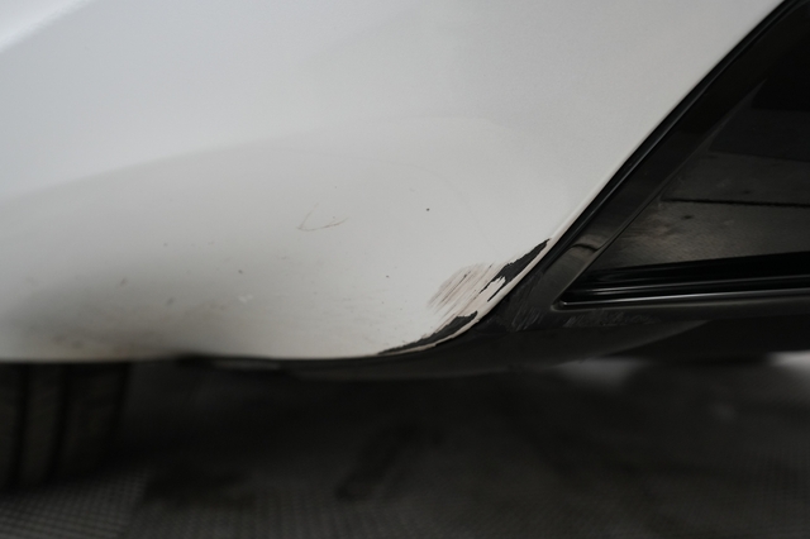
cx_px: 405
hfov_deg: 65.5
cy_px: 270
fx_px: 630
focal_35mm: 28
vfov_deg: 46.4
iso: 2000
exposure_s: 1/100
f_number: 5
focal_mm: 28
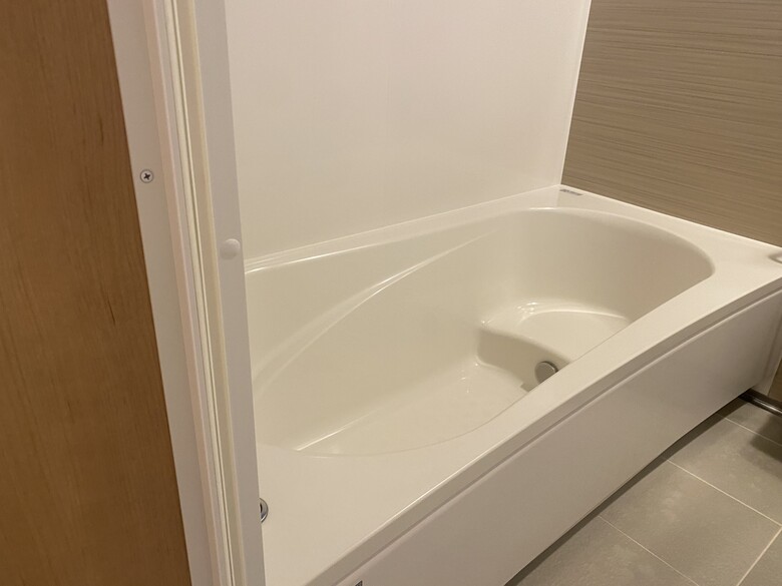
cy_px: 293
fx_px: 587
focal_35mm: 26
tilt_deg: -24.9
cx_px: 391
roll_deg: -2.8
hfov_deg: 67.3
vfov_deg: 53.1
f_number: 1.8
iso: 160
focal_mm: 4.25
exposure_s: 1/50
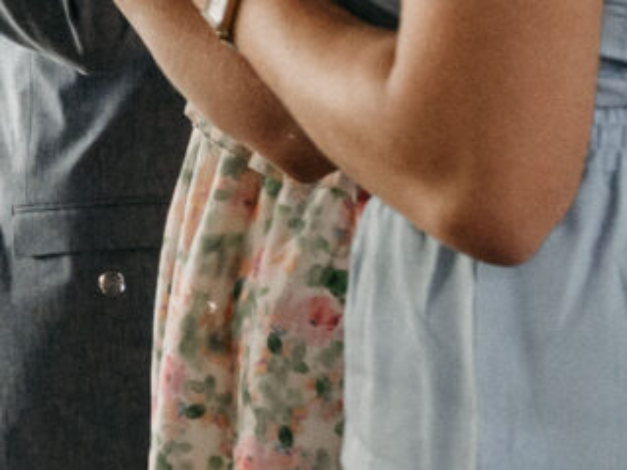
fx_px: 4889
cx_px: -1069
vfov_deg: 5.5
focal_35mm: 270
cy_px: -99
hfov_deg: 6.8
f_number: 4.5
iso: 640
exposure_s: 1/250
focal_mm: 35
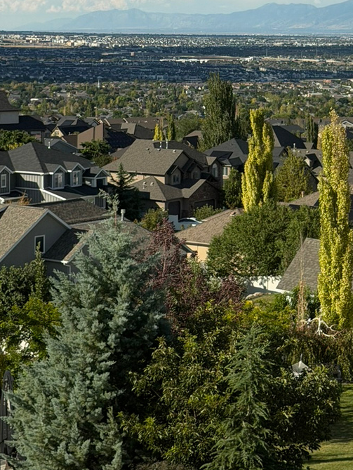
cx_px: 188
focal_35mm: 110
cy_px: 65
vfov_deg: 17.7
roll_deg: -0.5
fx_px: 1495
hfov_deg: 13.5
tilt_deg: -2.5
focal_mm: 6.76
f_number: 1.78
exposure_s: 1/4098
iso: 64
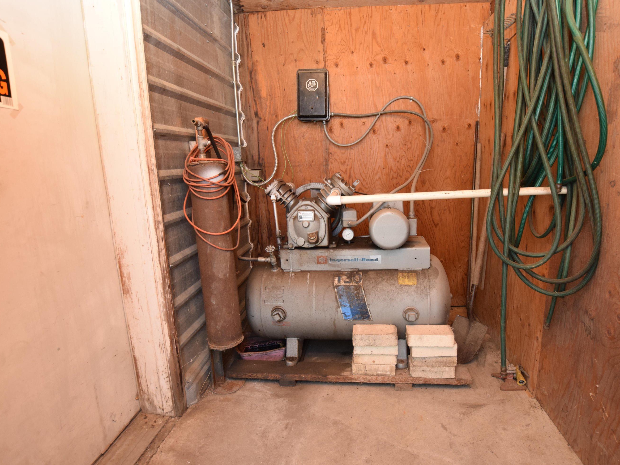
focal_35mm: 19
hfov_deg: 85.7
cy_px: 225
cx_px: 341
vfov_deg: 69.9
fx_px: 332
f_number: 5.6
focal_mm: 11
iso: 800
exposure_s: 1/125
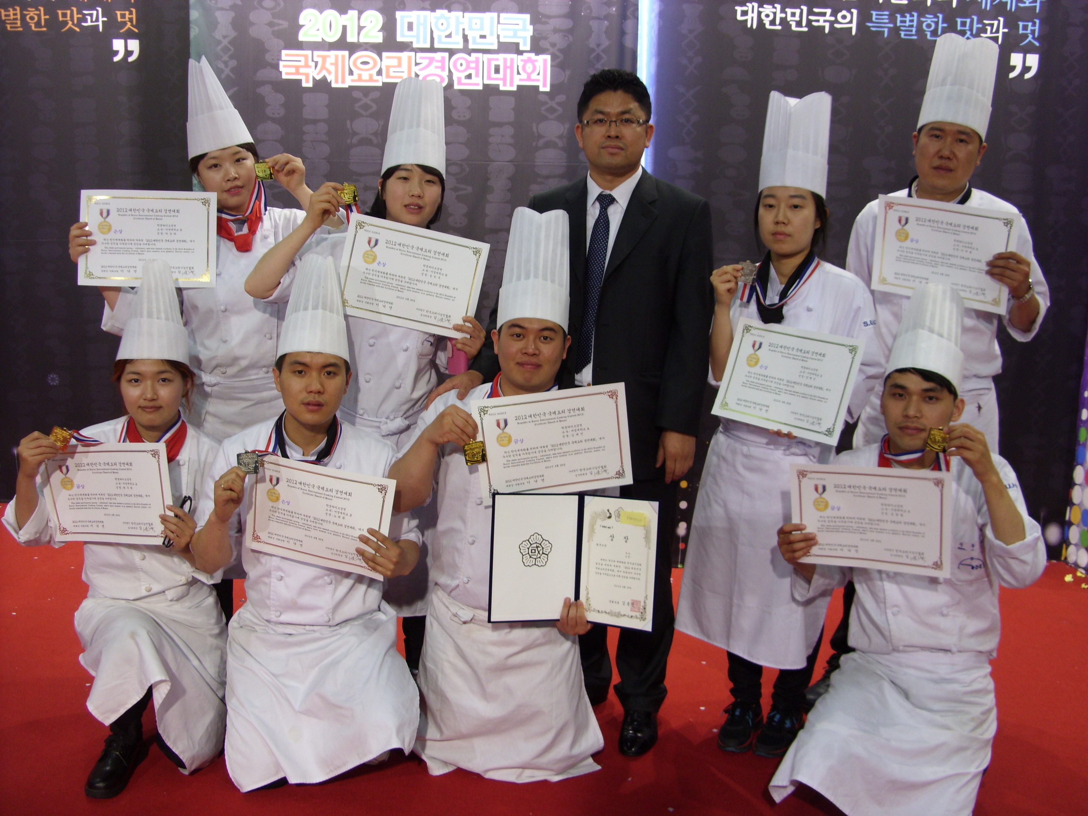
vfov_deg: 37.7
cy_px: 408
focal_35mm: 38
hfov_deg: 49.0
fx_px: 1194
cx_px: 544
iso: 100
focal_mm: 6.3
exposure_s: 1/30
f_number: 2.8
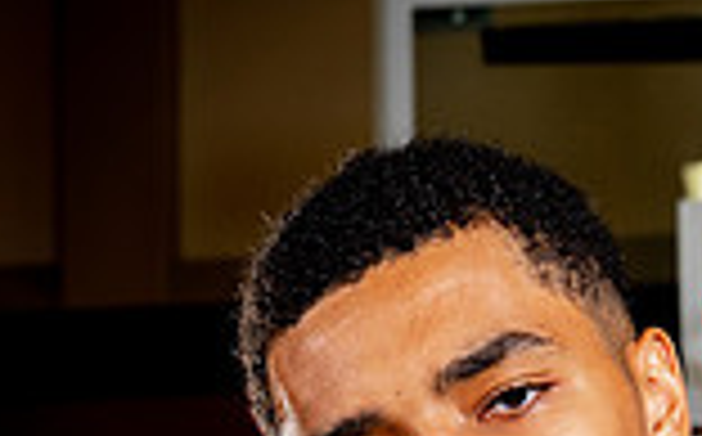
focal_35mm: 112
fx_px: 2140
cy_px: 1007
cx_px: 605
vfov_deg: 10.3
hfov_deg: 18.4
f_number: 5.6
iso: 100
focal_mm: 38
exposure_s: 1/125
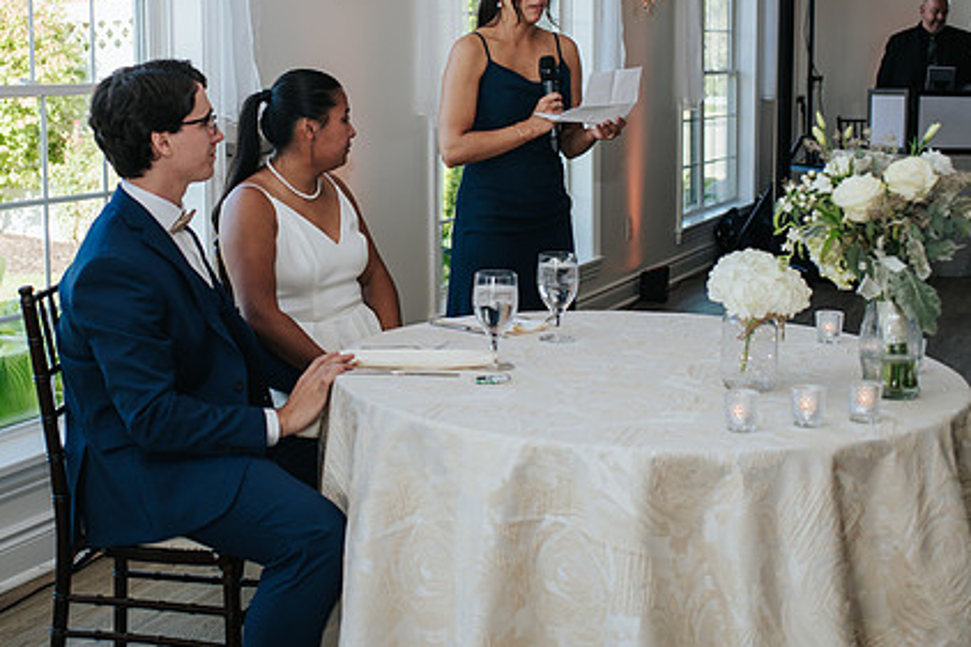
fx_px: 1429
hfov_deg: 37.3
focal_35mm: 53
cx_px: 357
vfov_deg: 25.3
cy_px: 186
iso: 110
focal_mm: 35
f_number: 3.2
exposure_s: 1/200
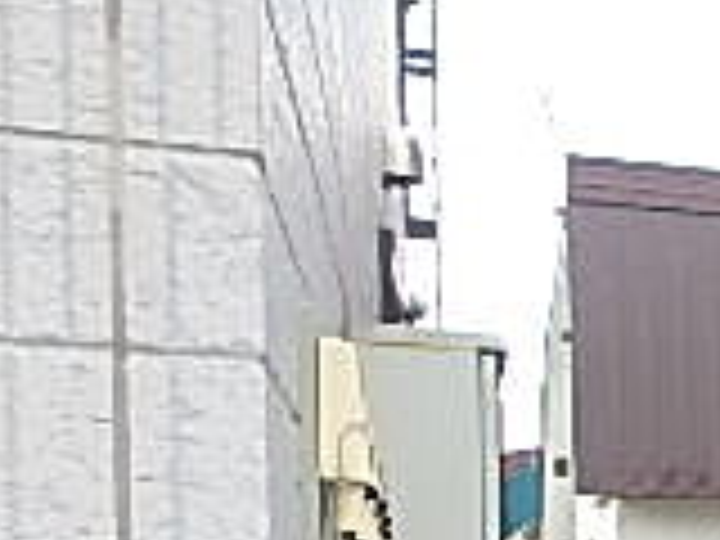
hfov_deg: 17.3
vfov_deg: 16.6
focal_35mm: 84
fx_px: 1747
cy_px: 698
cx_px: 1418
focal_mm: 3.7
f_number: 3.5
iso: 125
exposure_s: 1/160
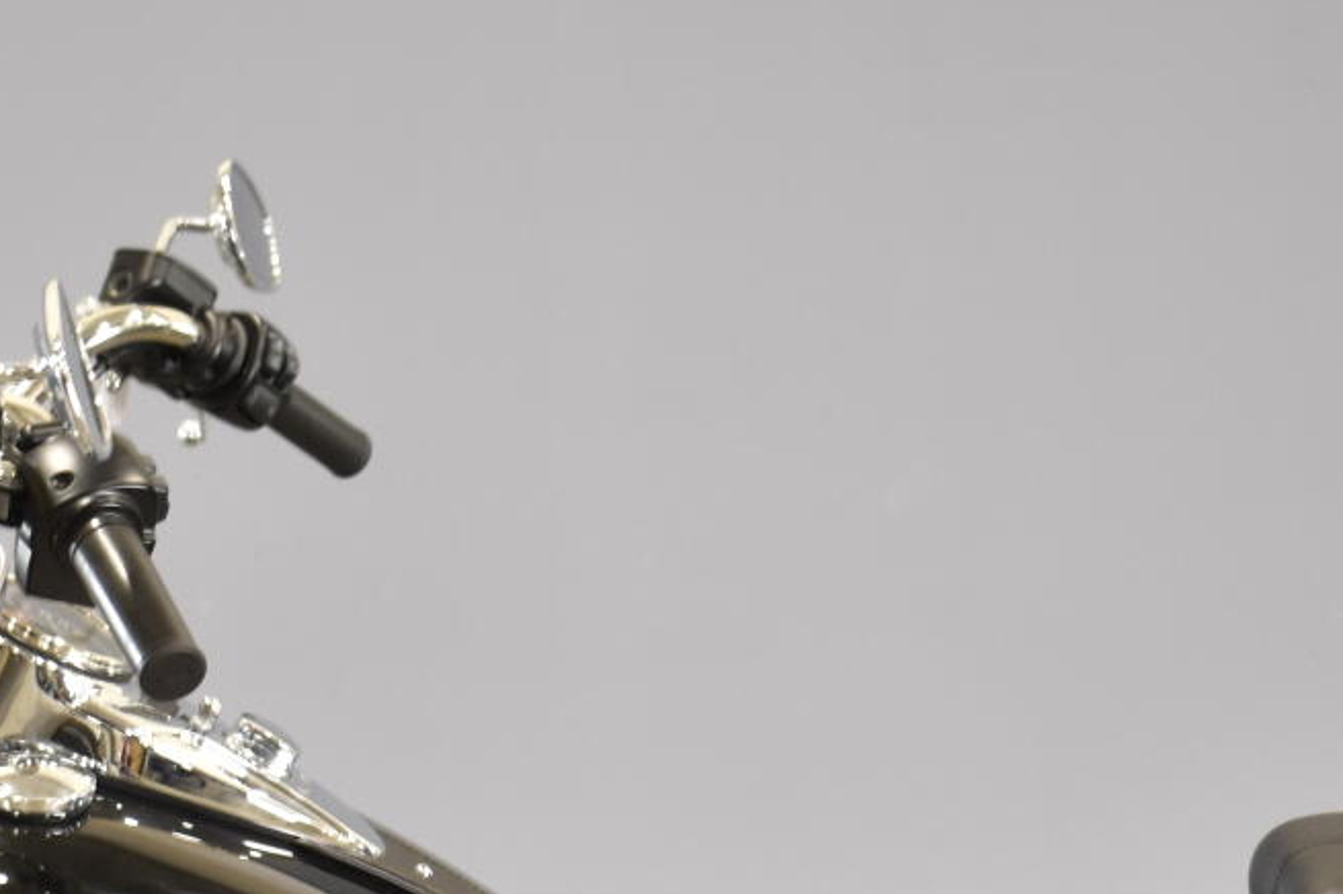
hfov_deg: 17.9
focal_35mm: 115
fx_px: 4270
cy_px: 1147
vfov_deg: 11.6
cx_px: 517
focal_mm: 25
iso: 400
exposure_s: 1/13
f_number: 4
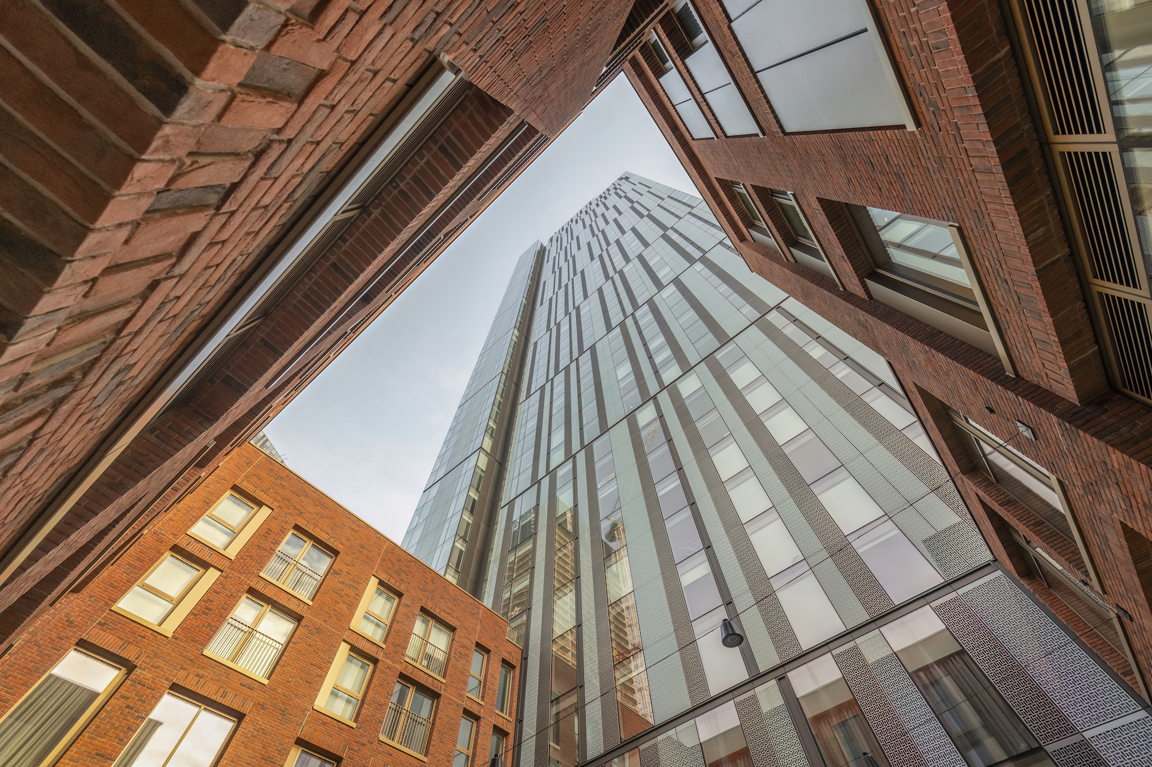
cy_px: 384
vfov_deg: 73.7
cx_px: 576
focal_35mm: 16
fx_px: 512
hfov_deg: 96.7
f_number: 9
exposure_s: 1/800
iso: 320
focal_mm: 16
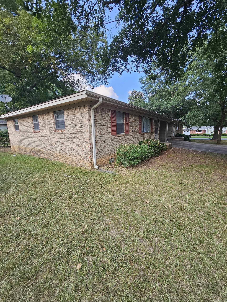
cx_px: 114
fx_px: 114
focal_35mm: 13
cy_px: 151
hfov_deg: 89.9
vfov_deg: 106.2
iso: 50
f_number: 2.2
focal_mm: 2.2
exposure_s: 1/345
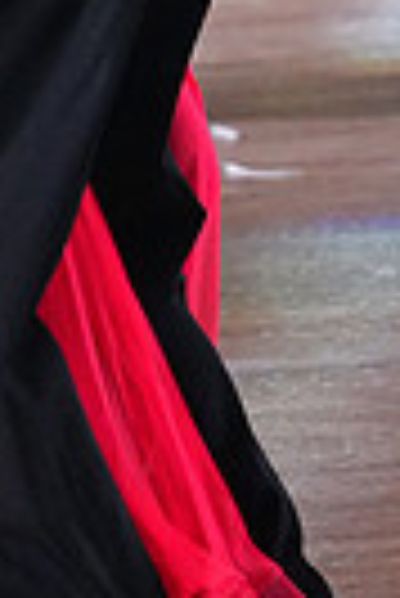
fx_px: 12001
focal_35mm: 722
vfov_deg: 2.8
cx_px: 83
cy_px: -328
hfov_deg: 1.9
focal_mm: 166
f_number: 6.3
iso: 10000
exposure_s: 1/400
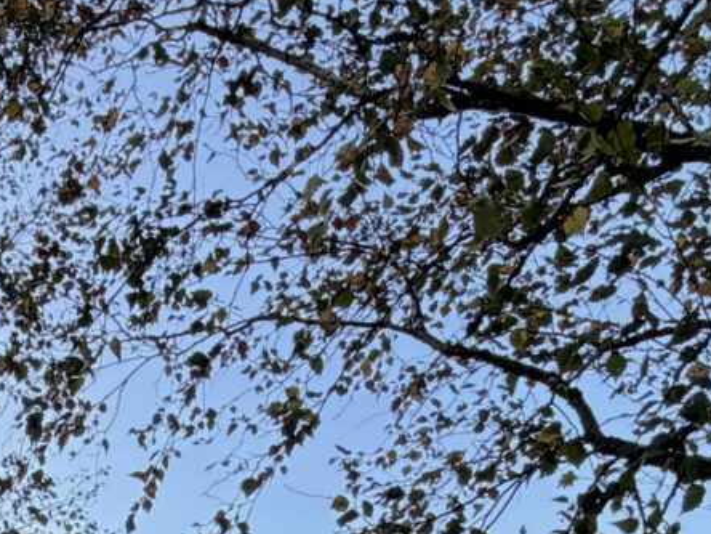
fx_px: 1294
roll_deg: -0.5
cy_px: 904
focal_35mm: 63
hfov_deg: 29.2
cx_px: 40
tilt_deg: -0.2
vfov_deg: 19.0
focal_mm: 2.22
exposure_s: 1/472
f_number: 2.2
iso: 64
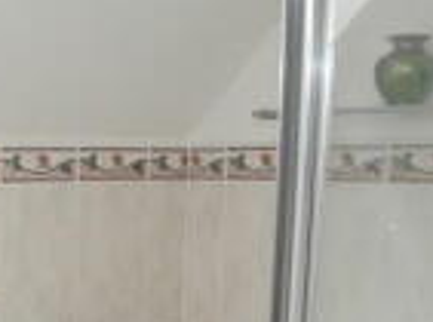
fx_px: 1447
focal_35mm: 116
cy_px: 566
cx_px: -131
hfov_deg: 16.1
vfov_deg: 11.8
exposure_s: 1/44
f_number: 2.8
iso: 100
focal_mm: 6
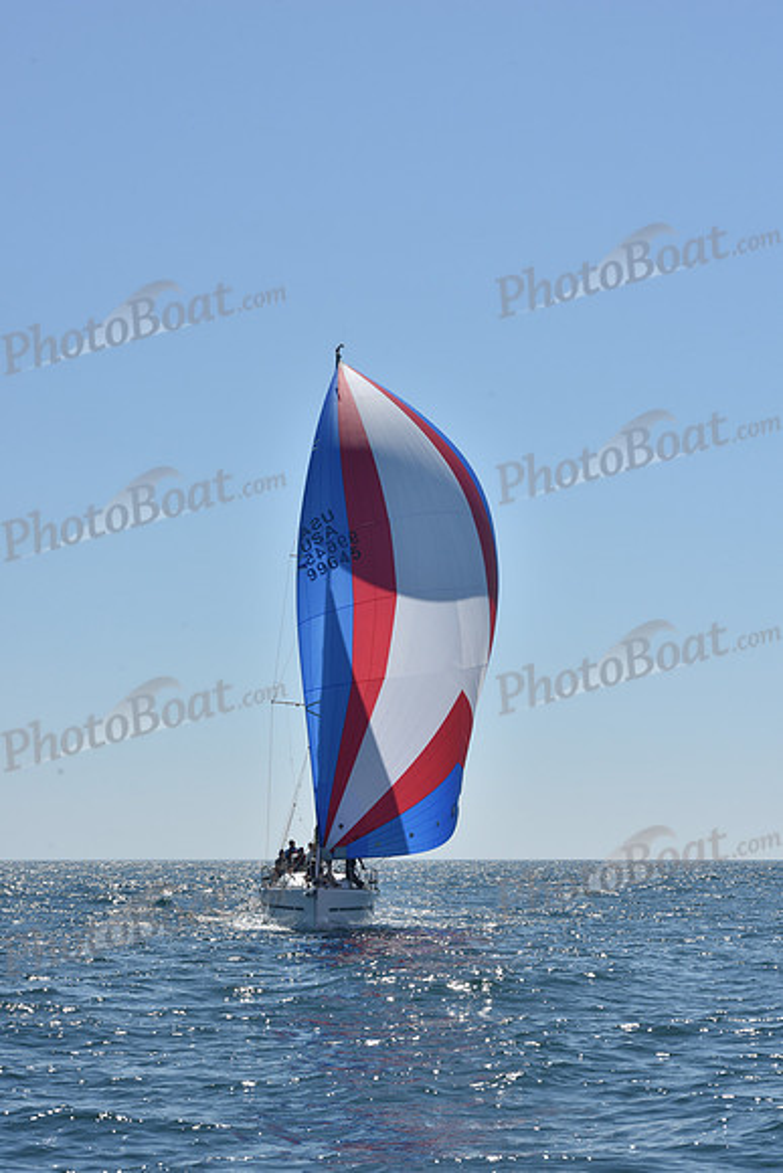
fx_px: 2771
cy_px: 586
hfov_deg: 16.1
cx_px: 392
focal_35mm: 85
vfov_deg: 23.9
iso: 250
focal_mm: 85
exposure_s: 1/800
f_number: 13
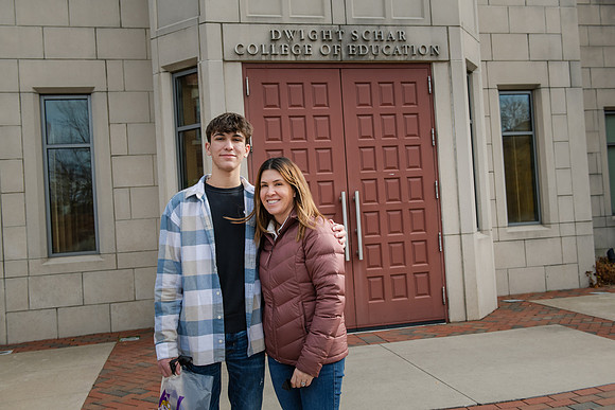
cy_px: 205
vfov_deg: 37.9
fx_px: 598
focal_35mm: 35
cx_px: 308
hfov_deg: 54.4
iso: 250
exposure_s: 1/320
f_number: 5.6
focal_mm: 35
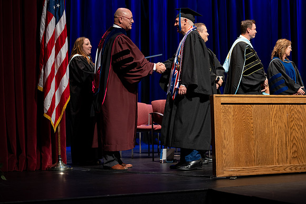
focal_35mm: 70
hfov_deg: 28.8
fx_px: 595
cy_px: 102
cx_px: 153
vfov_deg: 19.5
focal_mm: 70
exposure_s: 1/250
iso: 640
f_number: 2.8
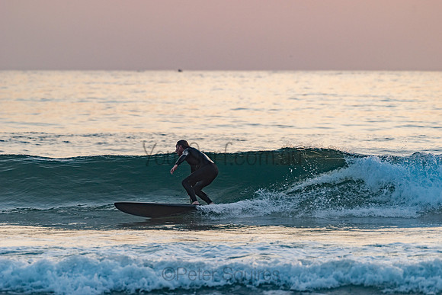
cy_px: 148
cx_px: 221
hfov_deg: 6.6
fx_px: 3807
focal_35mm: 310
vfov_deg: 4.4
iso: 280
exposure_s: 1/320
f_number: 5.6
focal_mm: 310
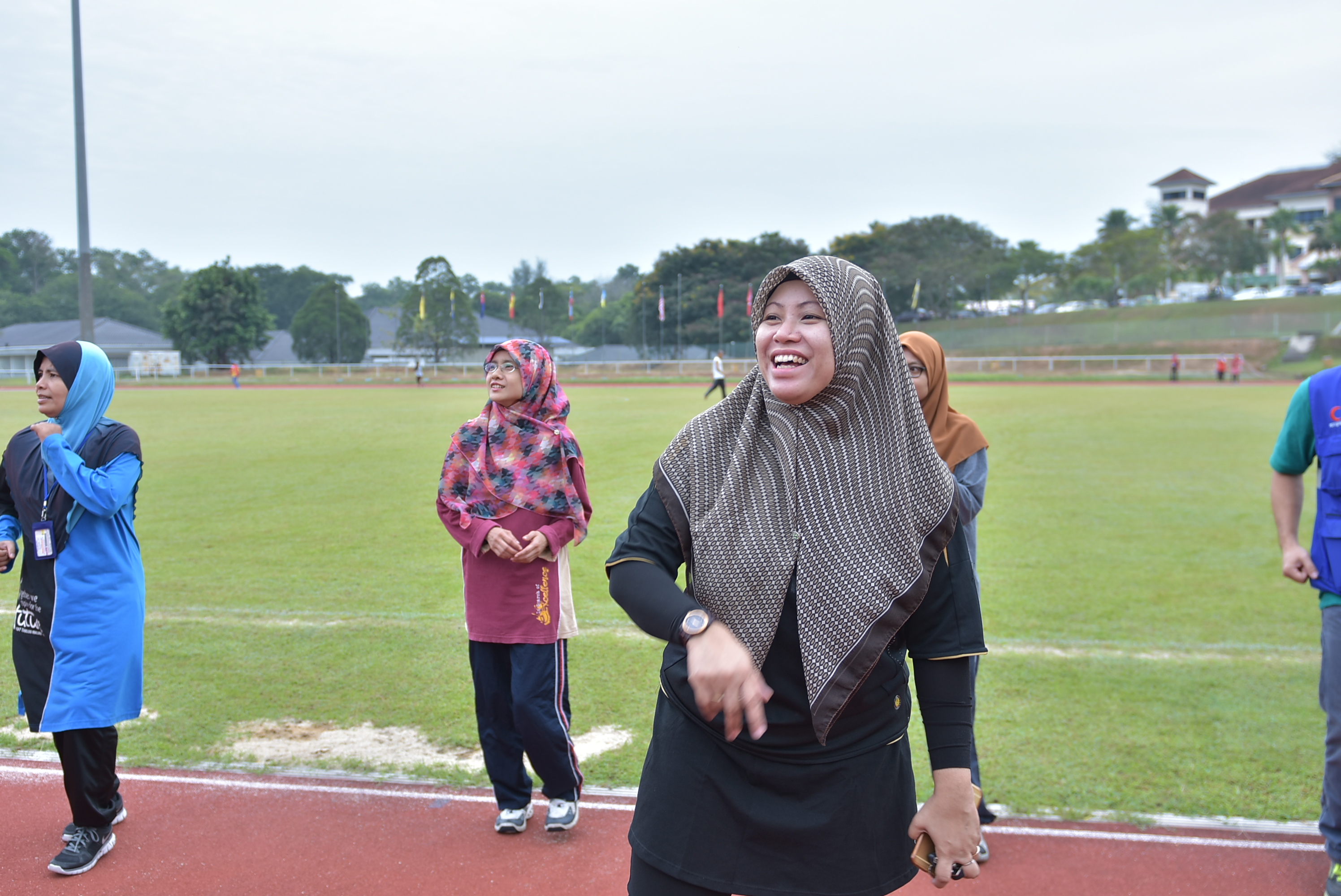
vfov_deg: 36.9
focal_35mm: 36
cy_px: 448
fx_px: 1342
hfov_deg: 53.1
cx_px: 670
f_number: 2.8
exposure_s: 1/200
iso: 100
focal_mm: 24
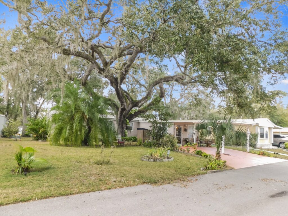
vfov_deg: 58.9
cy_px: 108
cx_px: 144
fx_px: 191
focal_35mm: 23
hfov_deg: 73.9
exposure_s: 1/100
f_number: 3
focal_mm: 4
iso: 125
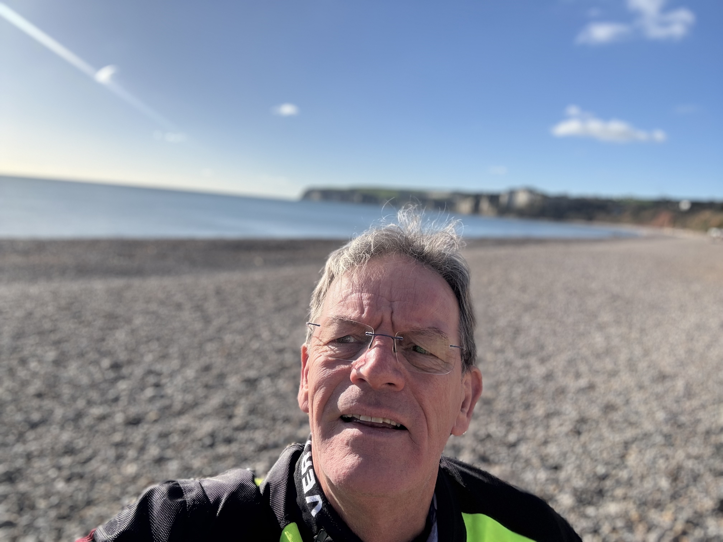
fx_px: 480
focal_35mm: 23
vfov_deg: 58.9
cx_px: 362
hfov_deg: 73.9
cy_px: 271
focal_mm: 2.69
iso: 32
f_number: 1.9
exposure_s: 1/1255
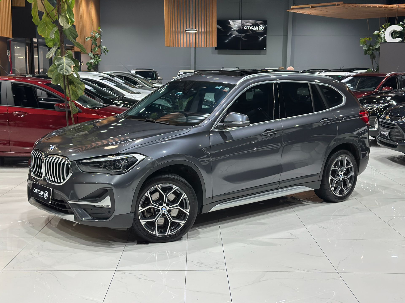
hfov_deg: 39.7
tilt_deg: -8.8
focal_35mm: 48
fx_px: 562
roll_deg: -0.5
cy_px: 152
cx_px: 202
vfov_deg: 30.3
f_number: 1.78
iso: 250
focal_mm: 6.86
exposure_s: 1/120
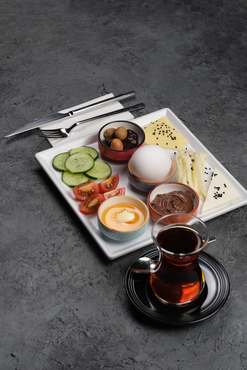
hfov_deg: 16.3
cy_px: 185
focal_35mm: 84
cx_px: 124
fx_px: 864
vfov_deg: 24.2
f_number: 13
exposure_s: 1/125
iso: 160
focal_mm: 56
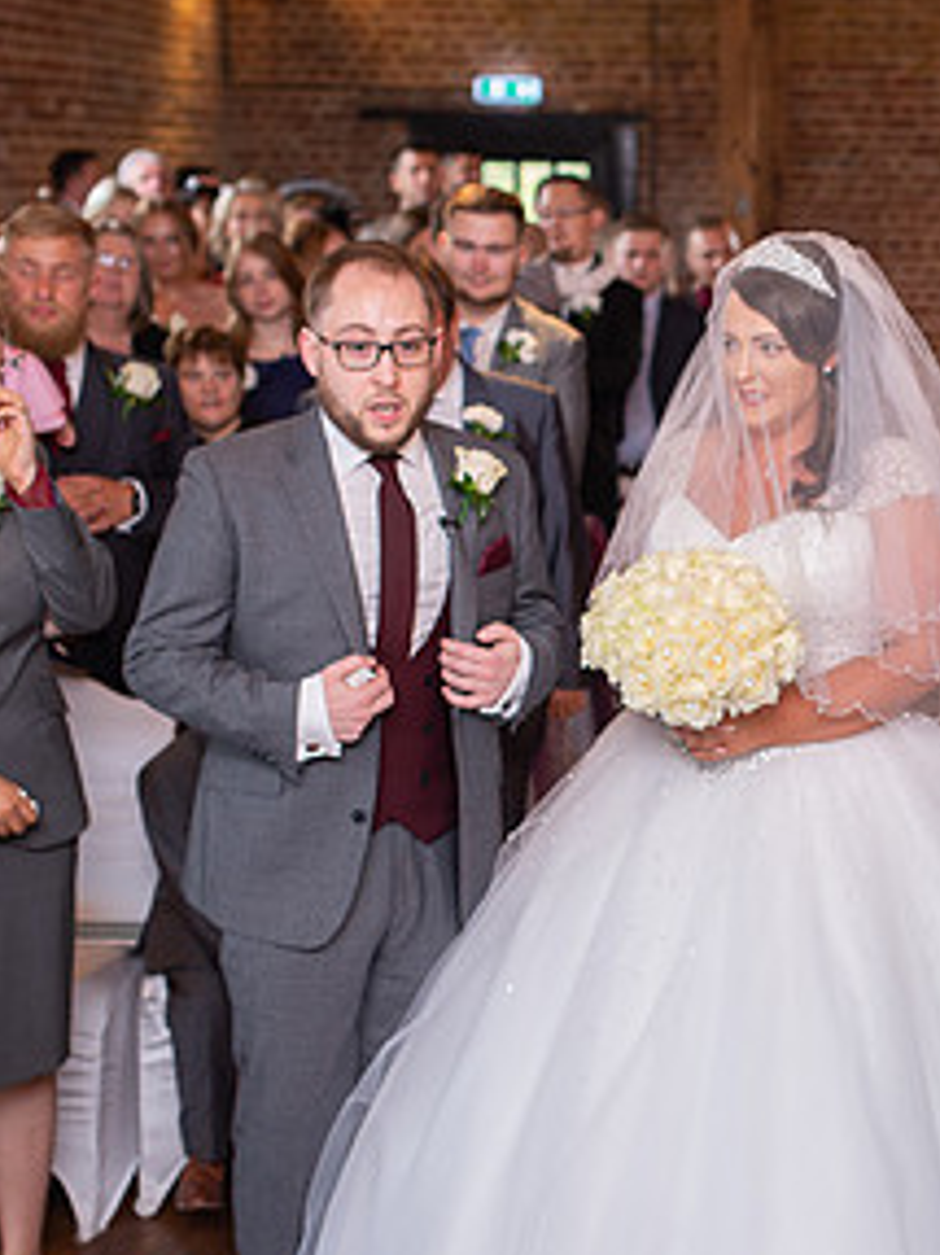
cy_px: 730
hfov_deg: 21.1
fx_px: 2464
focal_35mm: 68
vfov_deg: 28.5
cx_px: 844
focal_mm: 35
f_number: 2.5
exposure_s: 1/100
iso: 400
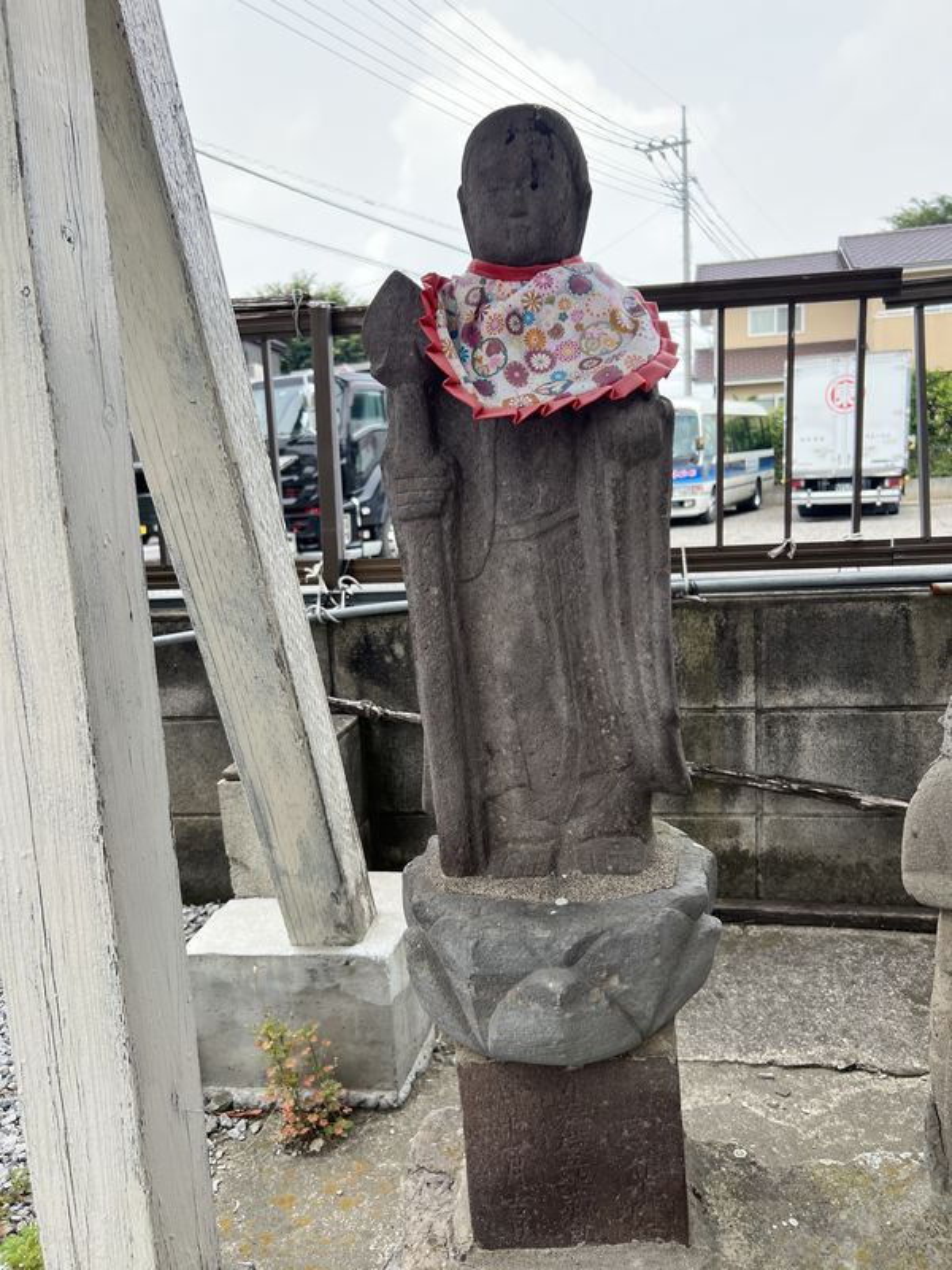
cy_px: 635
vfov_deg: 67.3
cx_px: 476
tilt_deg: -8.7
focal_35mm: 26
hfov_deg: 53.1
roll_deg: +3.9
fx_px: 953
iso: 50
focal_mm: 5.7
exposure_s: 1/833
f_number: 1.5
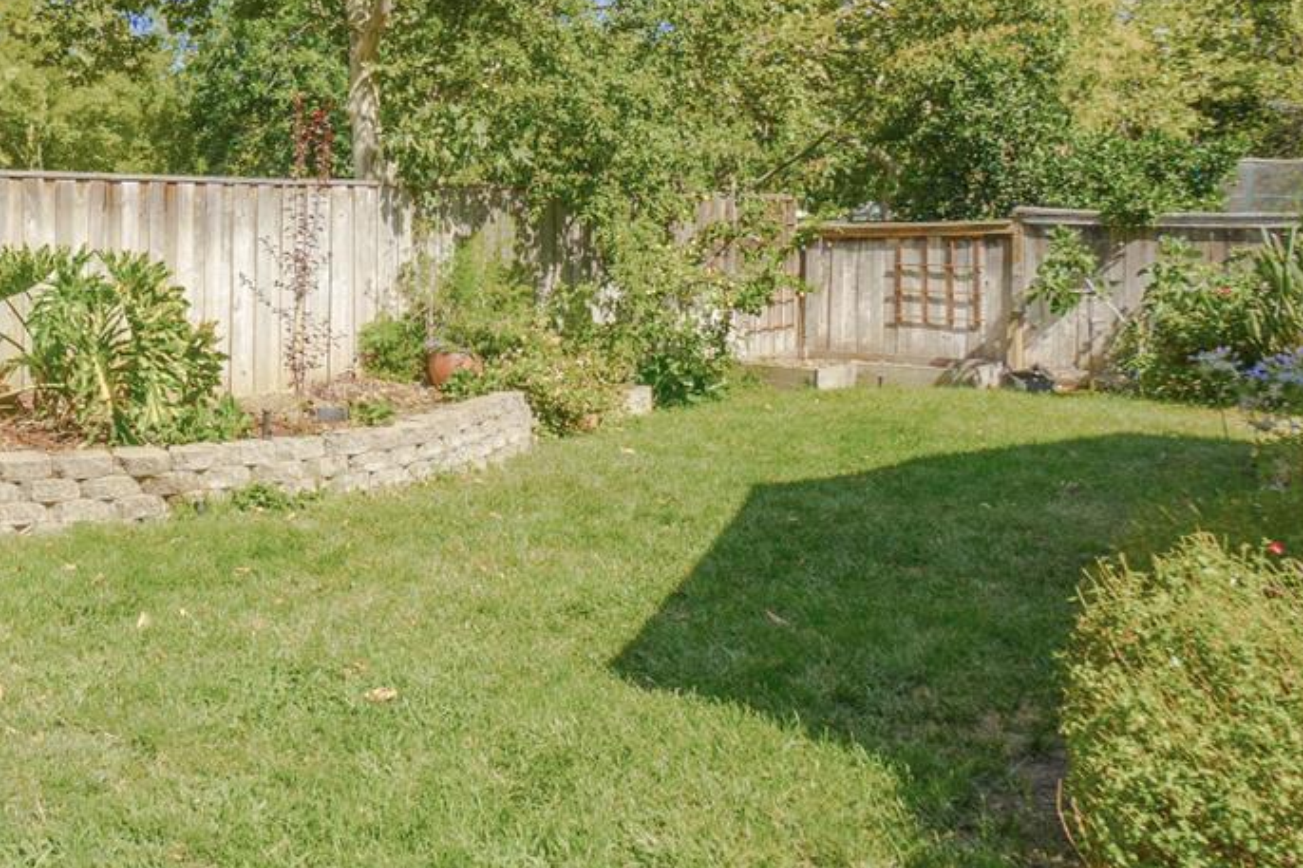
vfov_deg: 36.9
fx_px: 1266
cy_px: 209
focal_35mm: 35
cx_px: 376
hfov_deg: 52.7
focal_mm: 11
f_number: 6.7
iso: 100
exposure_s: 1/200
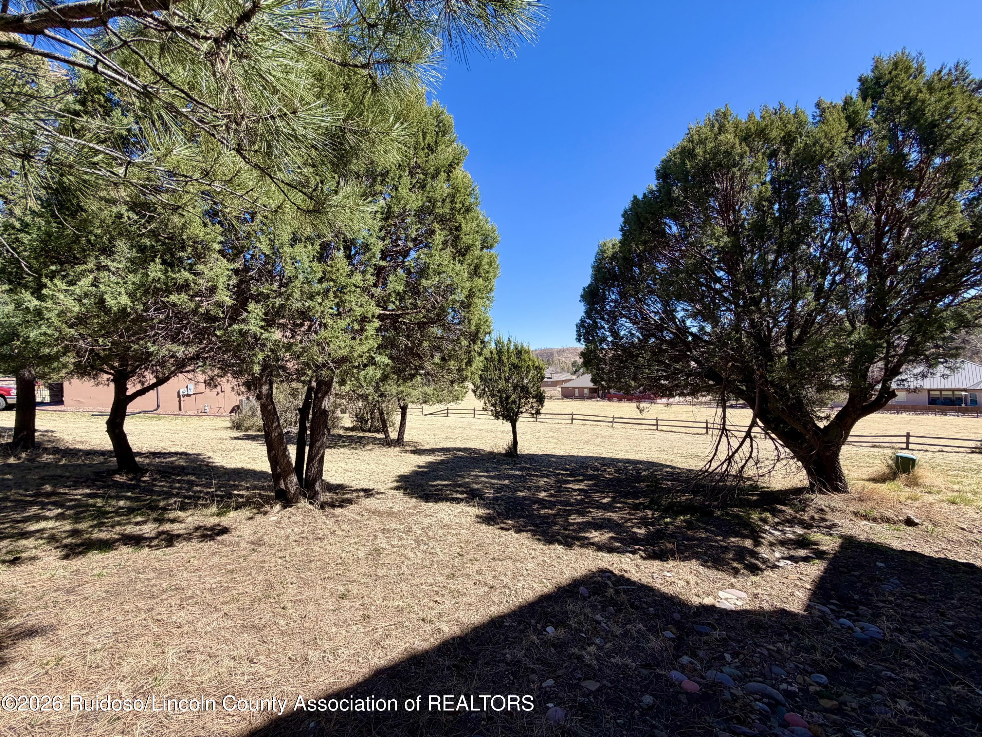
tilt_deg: +0.8
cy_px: 368
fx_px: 397
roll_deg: +3.4
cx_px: 491
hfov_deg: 102.1
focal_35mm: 14
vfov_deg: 85.7
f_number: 2.2
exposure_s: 1/770
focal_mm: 2.22
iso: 32
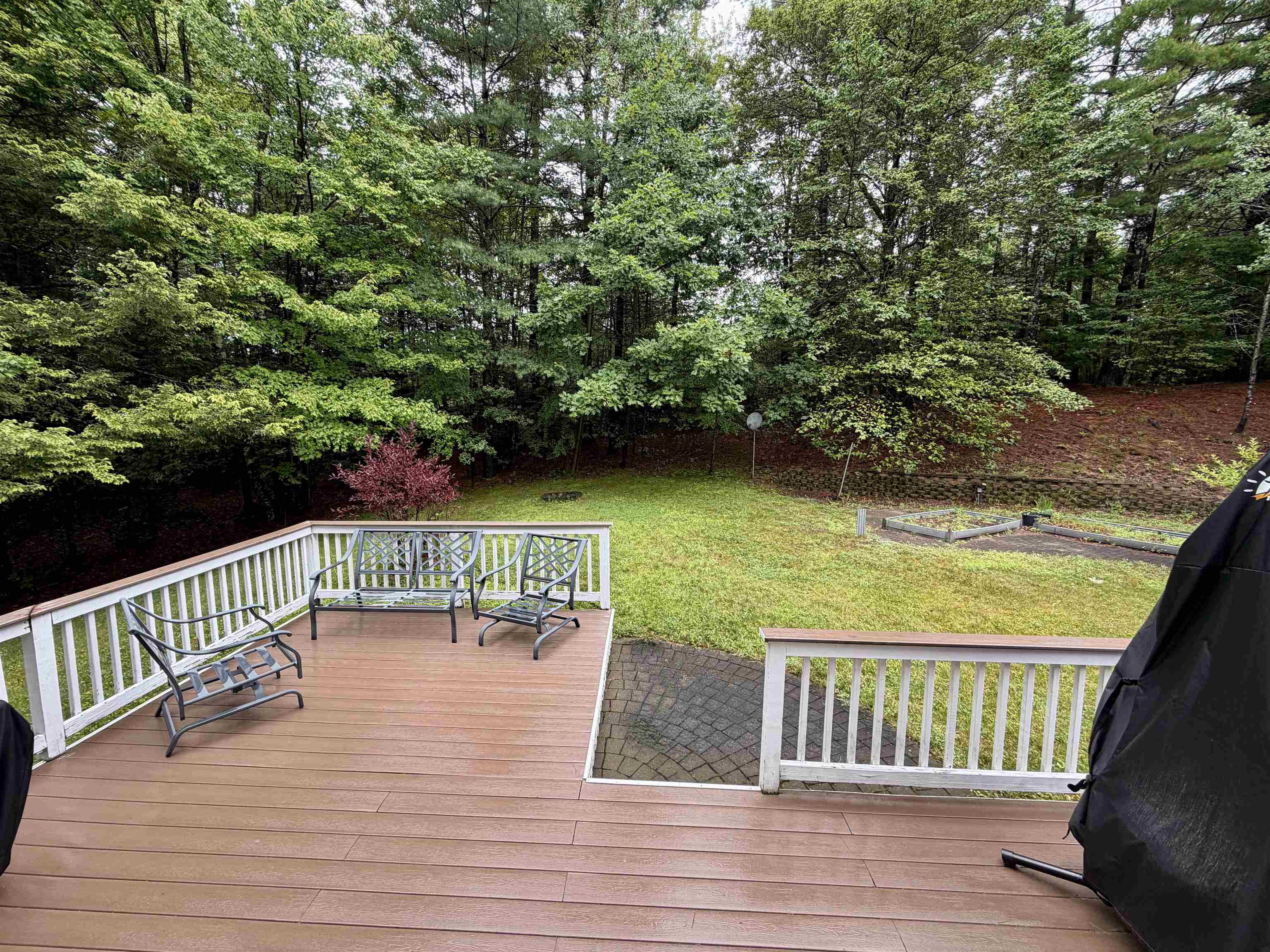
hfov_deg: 102.1
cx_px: 635
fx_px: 514
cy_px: 476
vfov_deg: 85.7
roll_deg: -0.4
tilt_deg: -7.6
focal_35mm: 14
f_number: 2.2
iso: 64
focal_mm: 2.22
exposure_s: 1/121
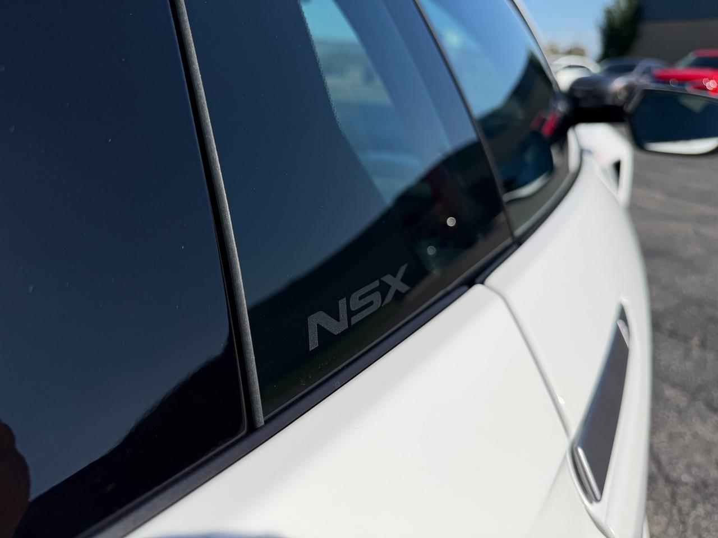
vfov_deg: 56.8
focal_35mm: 24
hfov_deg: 71.6
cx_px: 359
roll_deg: -1.8
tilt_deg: -20.8
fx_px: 498
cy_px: 269
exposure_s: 1/10309
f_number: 1.78
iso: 80
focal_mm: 6.76
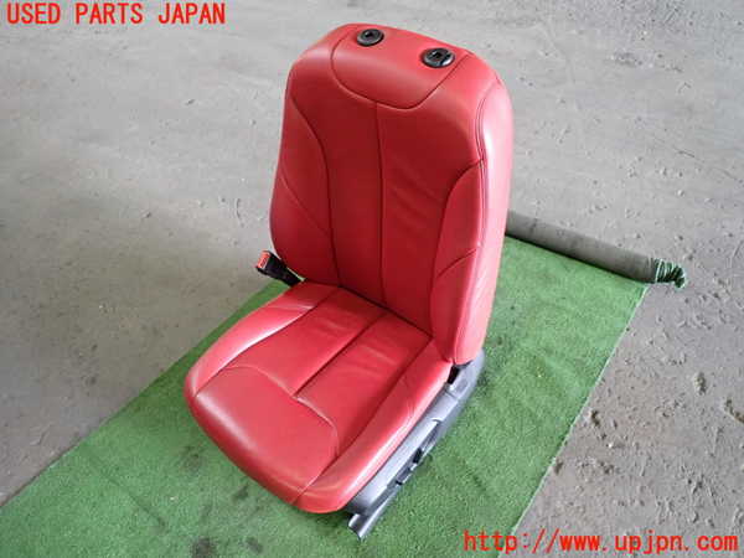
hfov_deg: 69.4
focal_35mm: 25
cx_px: 372
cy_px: 279
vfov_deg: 54.9
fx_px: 537
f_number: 2
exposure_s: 1/30
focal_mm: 4.5
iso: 400
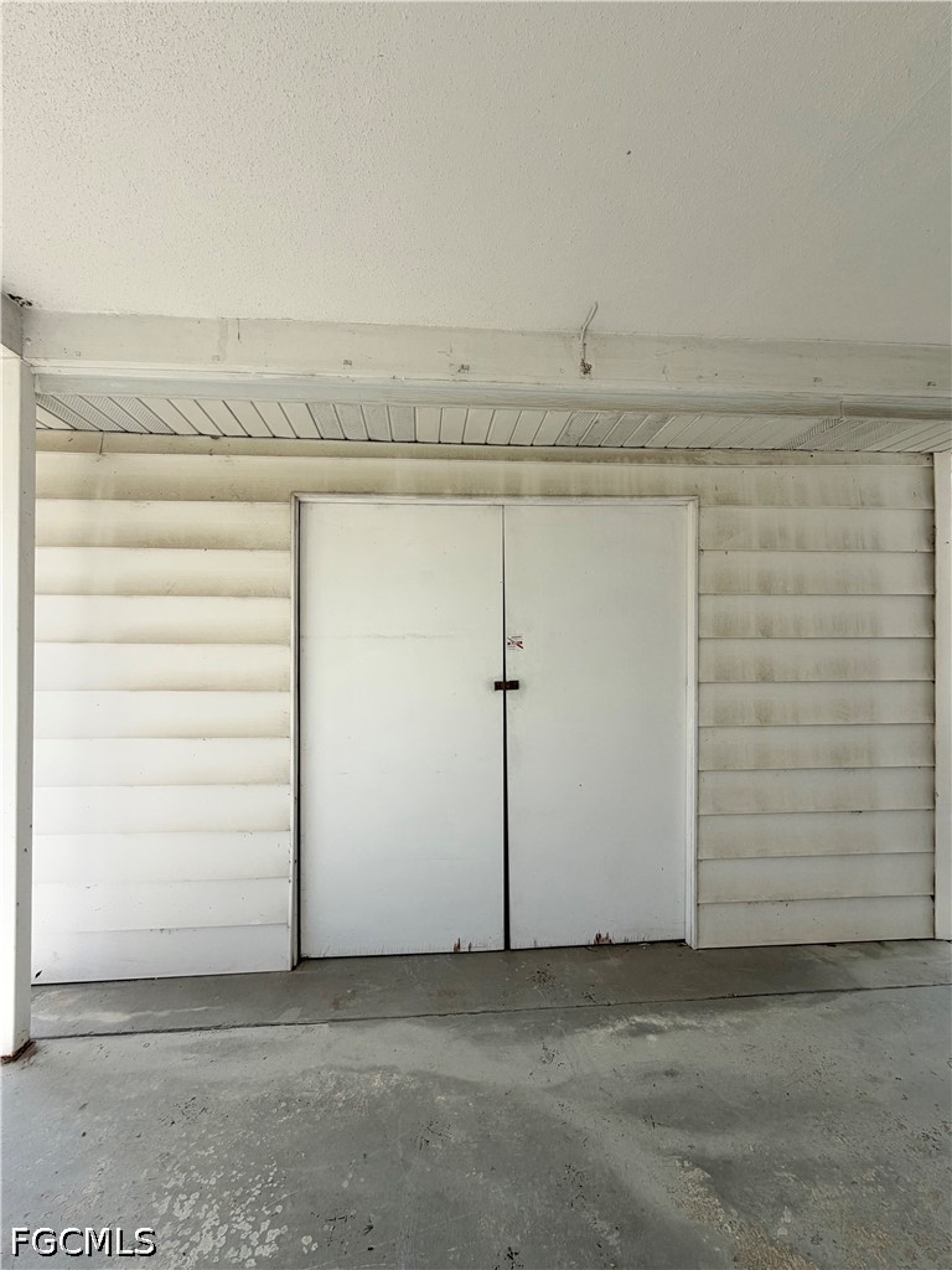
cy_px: 635
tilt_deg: +1.2
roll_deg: -0.8
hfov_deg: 85.7
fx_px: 513
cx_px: 476
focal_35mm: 14
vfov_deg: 102.1
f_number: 2.2
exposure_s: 1/770
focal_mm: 2.22
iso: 40
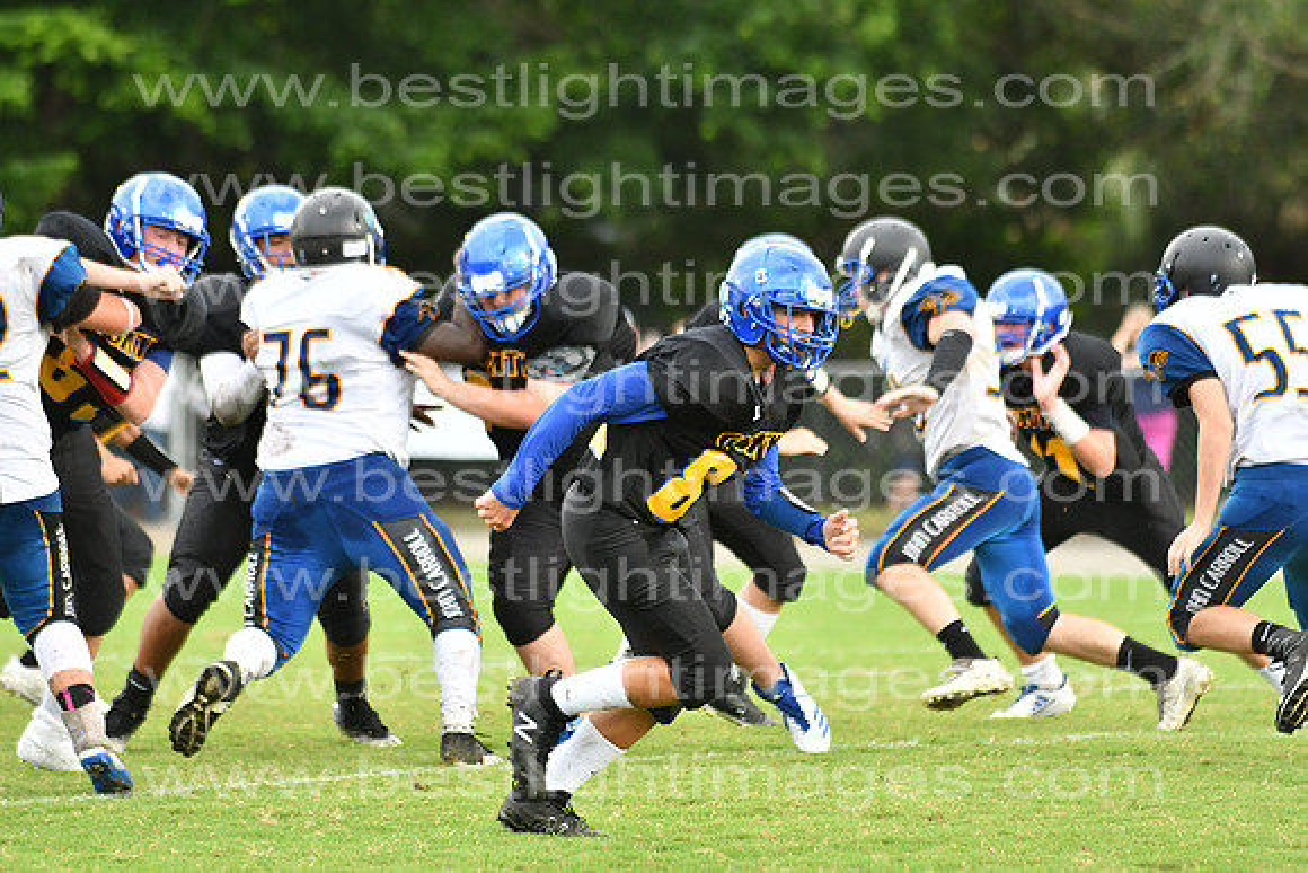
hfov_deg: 9.8
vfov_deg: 6.5
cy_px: 436
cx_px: 654
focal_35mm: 210
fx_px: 7631
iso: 800
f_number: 3.5
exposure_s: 1/1250
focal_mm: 140
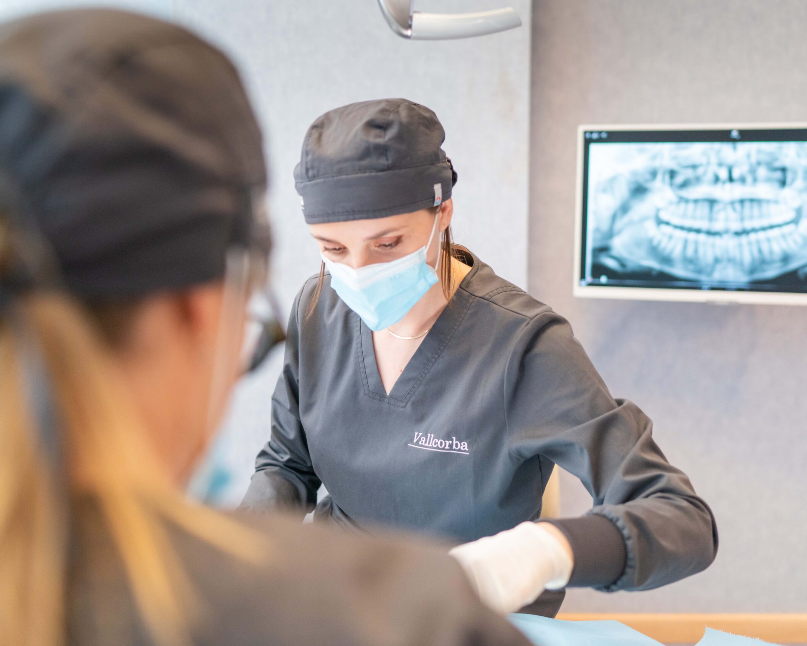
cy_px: 324
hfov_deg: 45.8
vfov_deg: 37.3
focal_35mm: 40
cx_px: 380
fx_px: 955
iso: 1250
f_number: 2
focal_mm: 35
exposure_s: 1/500
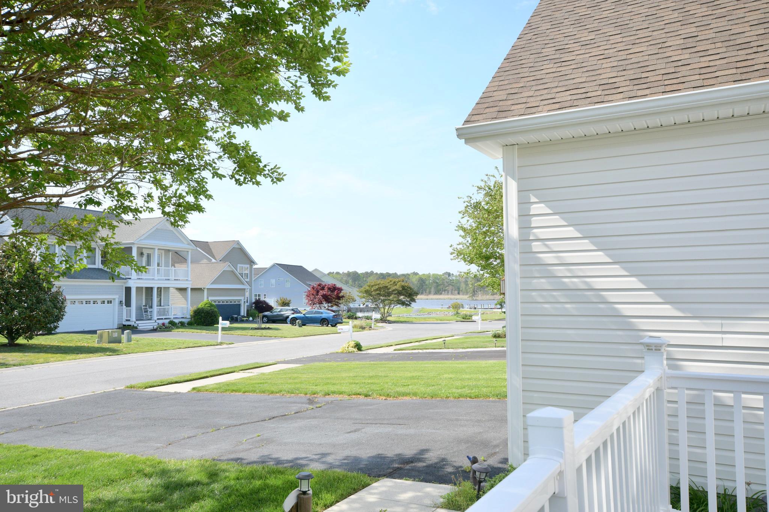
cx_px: 384
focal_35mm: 30
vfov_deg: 43.6
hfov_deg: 61.9
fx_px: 641
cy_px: 256
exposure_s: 1/800
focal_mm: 20
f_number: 8
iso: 500
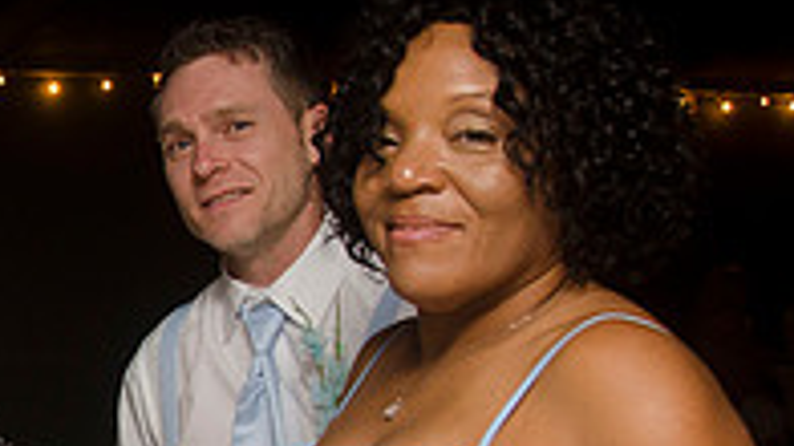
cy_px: 434
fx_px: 2146
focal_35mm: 102
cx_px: -219
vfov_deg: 11.7
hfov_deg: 19.4
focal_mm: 22
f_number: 5.6
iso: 400
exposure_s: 1/60
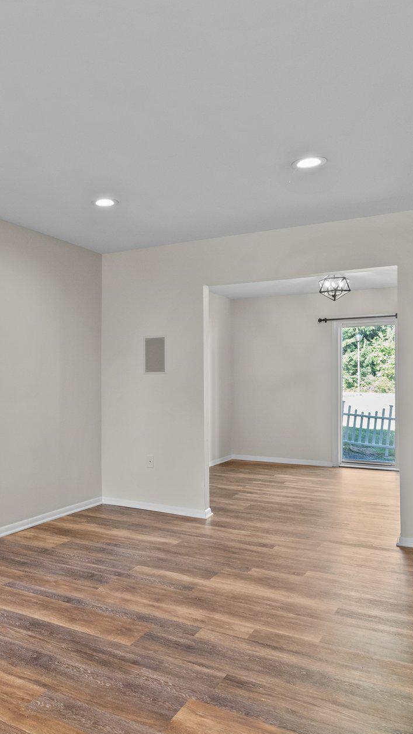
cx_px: 93
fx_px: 565
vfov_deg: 66.1
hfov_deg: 38.9
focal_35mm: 29
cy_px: 379
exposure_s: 1/15
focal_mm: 17
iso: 400
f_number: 8
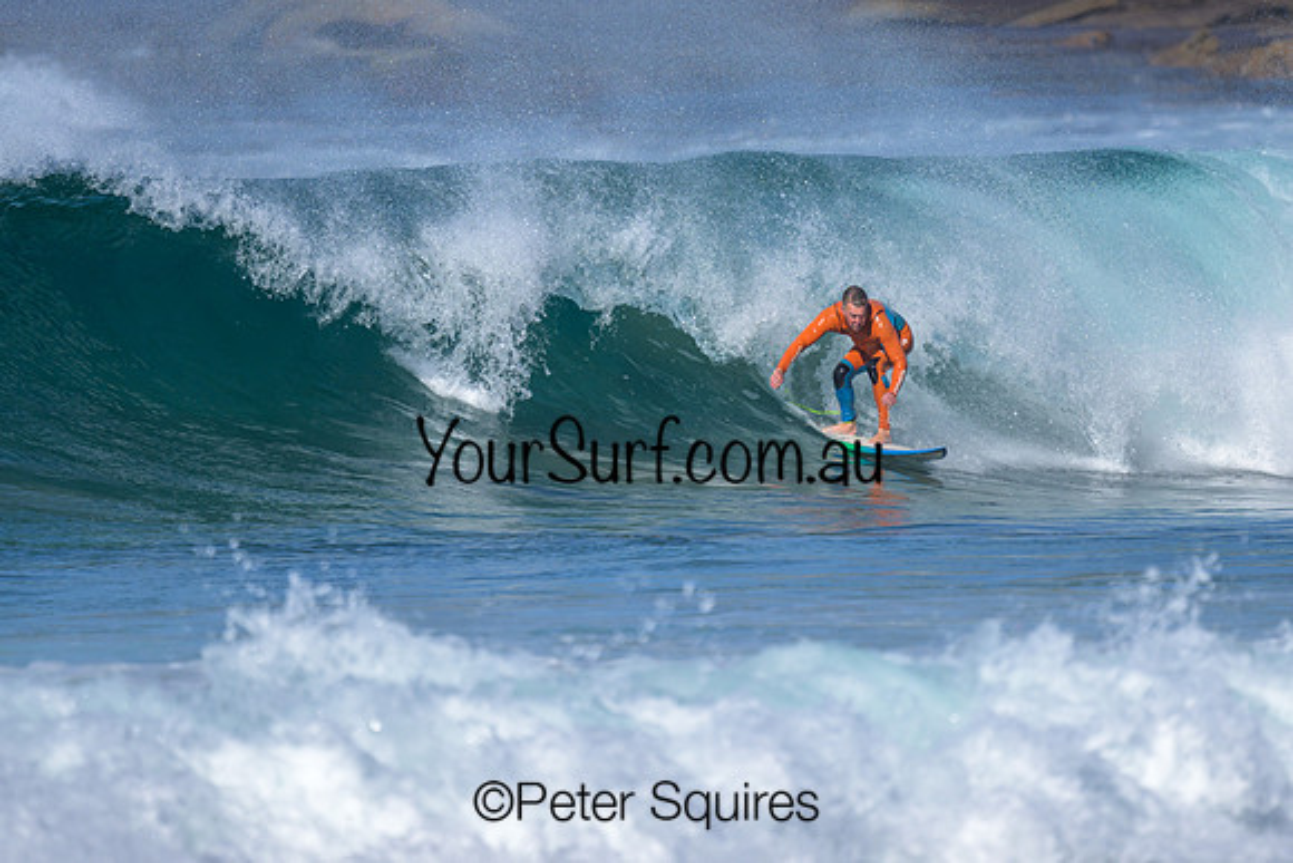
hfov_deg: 1.9
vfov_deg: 1.3
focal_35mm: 1100
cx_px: 696
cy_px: 337
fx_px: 39514
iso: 220
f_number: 6.3
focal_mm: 800
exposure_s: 1/2000
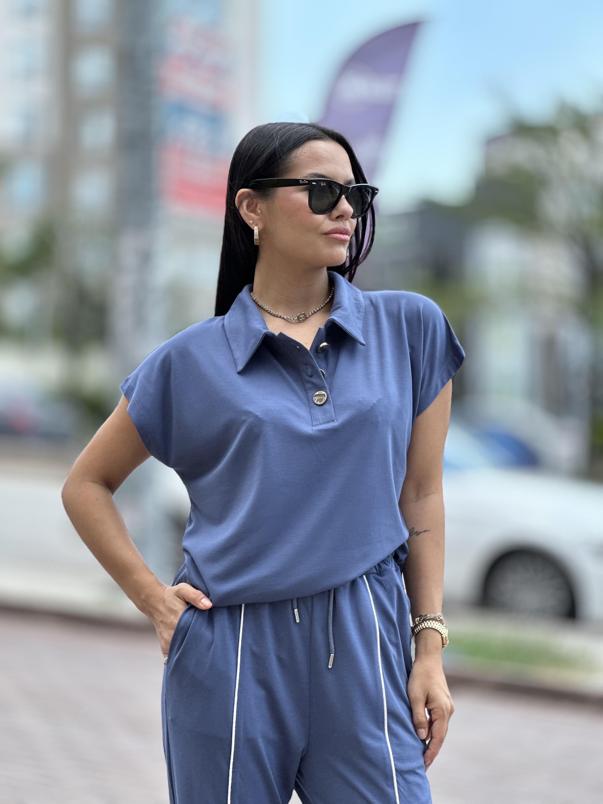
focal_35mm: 77
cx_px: 302
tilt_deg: +2.7
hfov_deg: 19.1
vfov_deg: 25.3
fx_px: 1788
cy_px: 402
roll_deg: -0.8
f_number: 2.8
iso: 32
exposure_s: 1/172
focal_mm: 9
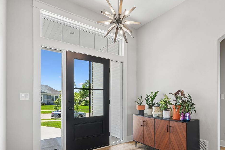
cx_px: 150
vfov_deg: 56.3
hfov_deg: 76.2
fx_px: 137
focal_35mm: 22
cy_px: 97
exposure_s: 1/50
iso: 400
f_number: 10
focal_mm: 16
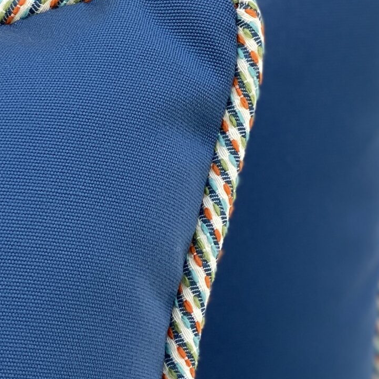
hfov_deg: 10.7
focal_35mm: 163
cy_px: 154
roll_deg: -2.1
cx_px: 164
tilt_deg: -17.8
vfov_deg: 10.7
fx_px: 2019
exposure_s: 1/292
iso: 20
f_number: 2
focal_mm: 6
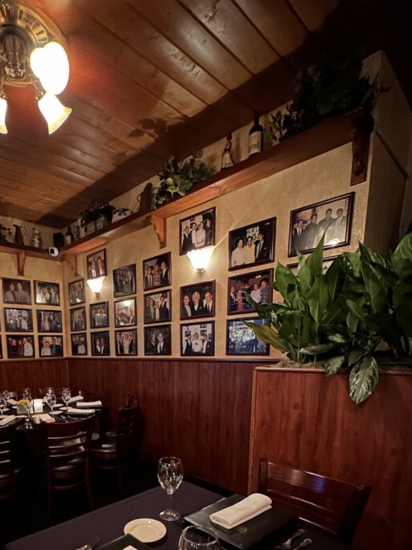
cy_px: 409
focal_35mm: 21
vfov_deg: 73.7
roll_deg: +1.4
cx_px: 122
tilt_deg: -10.1
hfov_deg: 61.1
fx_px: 333
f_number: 2.2
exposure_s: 1/10
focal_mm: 2.22
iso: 1000
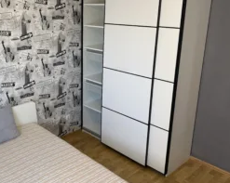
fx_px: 258
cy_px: 80
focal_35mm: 38
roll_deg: +0.5
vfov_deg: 39.0
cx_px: 69
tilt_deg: -15.8
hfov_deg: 46.9
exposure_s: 1/100
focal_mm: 6.76
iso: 160
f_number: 1.78
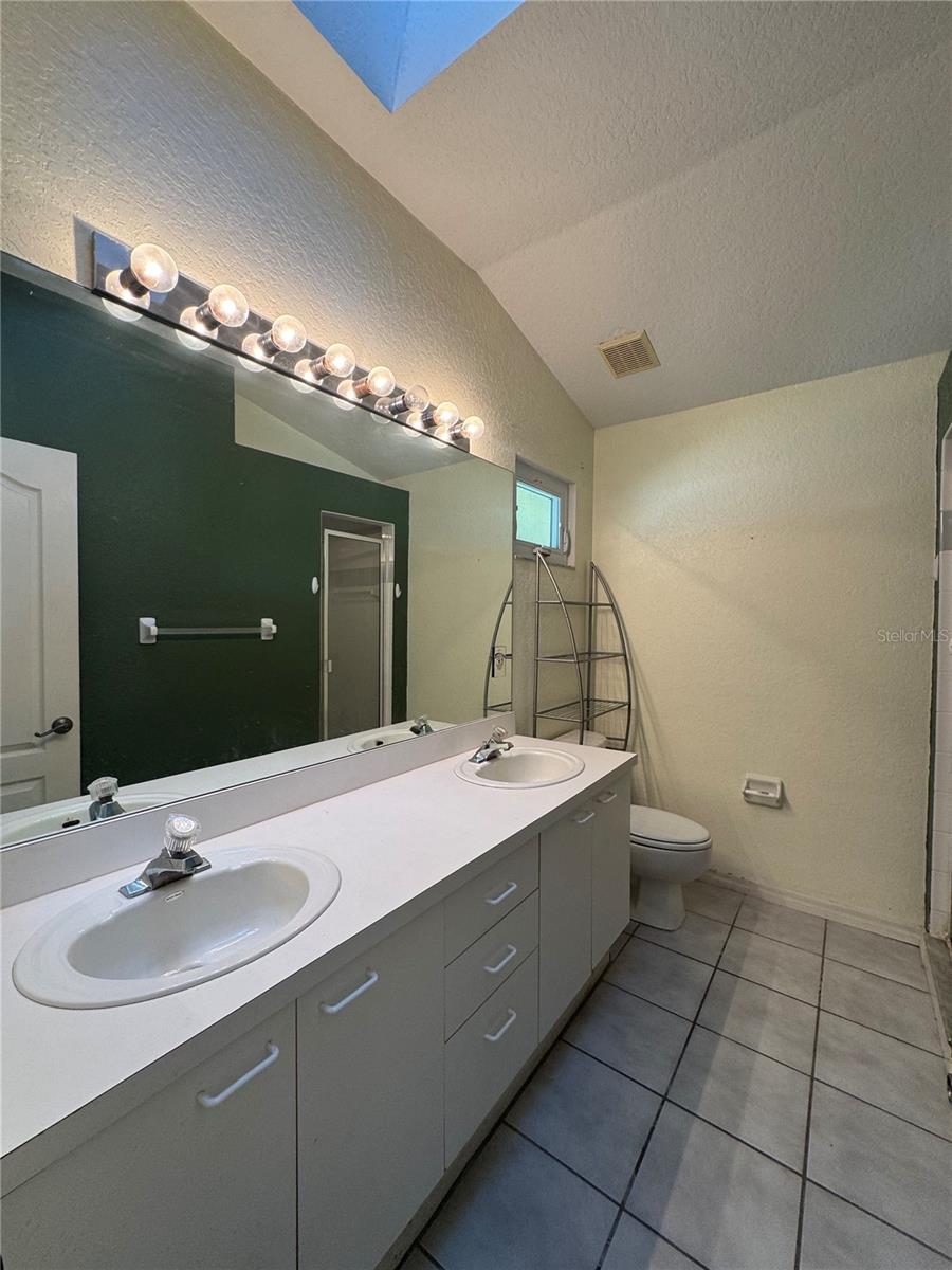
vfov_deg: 102.1
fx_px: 513
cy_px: 635
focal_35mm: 14
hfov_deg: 85.7
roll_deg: +0.3
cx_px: 476
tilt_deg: -1.4
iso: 100
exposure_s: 1/120
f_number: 2.2
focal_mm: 2.22
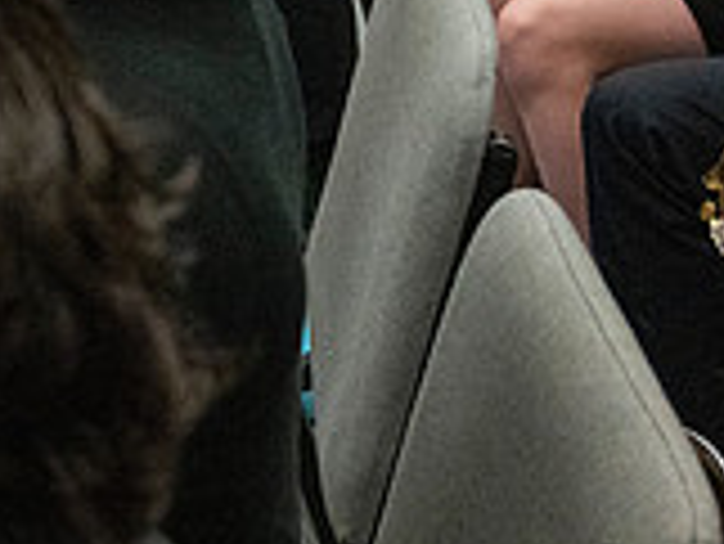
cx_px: -481
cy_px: -312
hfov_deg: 15.7
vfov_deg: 12.6
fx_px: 2323
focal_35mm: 111
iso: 10000
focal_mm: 32
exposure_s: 1/500
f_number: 4
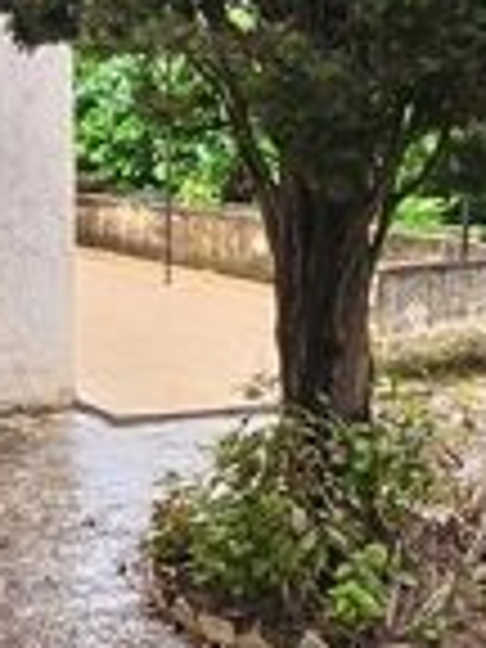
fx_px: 1329
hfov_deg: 20.5
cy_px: 394
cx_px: 117
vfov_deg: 27.3
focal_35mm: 71
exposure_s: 1/100
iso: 267
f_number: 1.75
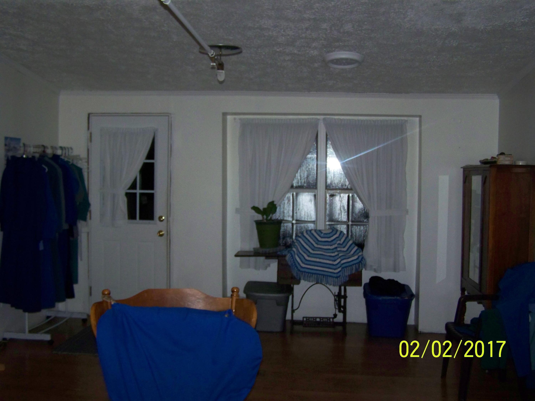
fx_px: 587
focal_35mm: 38
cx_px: 268
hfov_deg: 49.0
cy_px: 200
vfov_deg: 37.7
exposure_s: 1/30
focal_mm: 6.3
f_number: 2.8
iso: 200
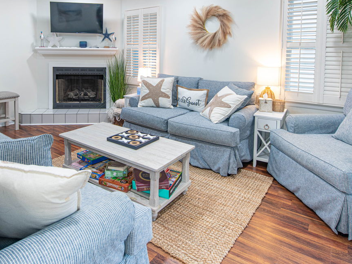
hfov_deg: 70.8
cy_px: 69
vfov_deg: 54.5
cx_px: 139
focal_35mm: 24
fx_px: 244
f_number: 9
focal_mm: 14
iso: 64
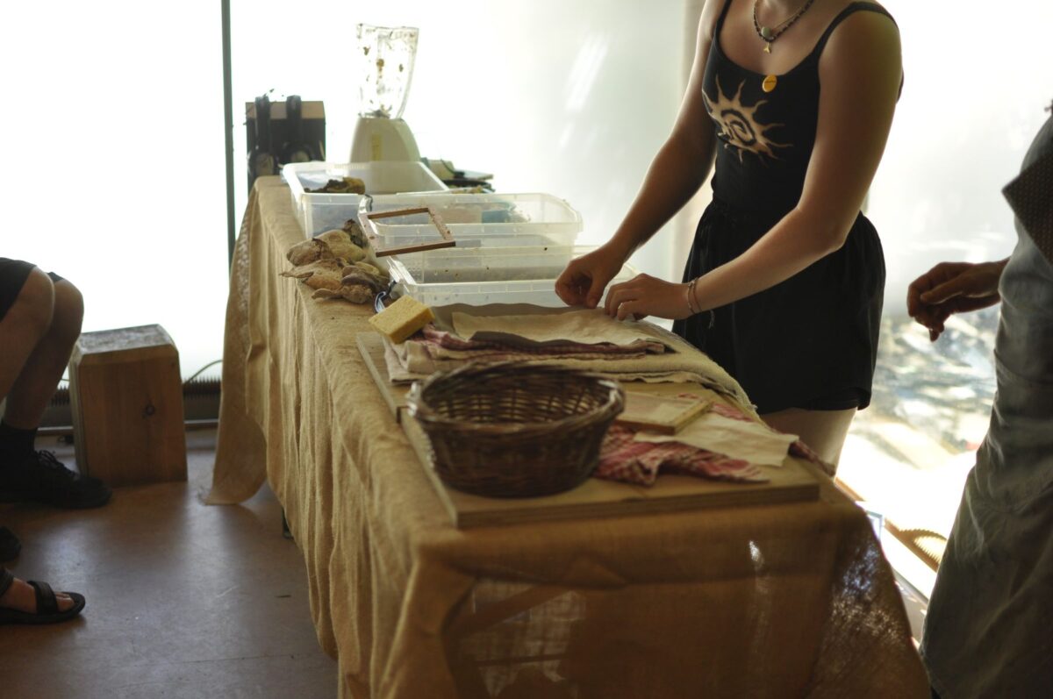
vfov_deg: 25.7
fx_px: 1534
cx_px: 526
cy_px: 350
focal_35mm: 52
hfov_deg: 37.9
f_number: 1.8
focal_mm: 35
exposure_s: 1/320
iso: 320
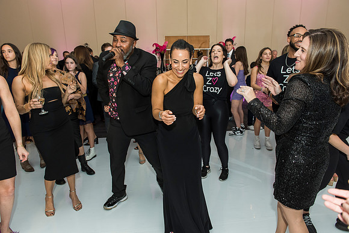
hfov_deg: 73.7
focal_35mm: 24
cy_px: 116
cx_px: 174
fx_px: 233
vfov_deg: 53.2
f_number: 4.5
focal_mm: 24
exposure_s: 1/100
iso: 1000
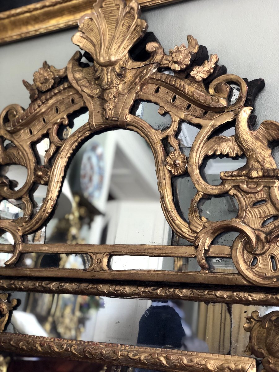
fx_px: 559
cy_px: 186
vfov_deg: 36.8
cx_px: 140
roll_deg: +0.9
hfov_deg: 28.0
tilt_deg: +3.7
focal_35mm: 52
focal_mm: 6
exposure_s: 1/30
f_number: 2.4
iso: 100
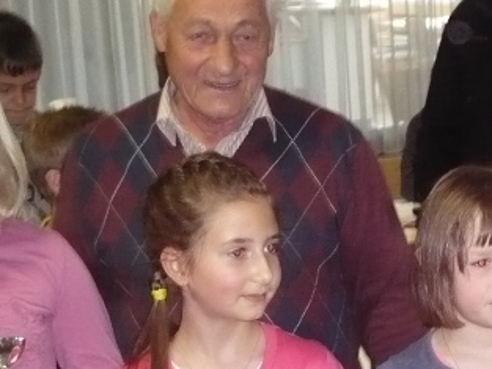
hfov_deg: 28.9
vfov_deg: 21.6
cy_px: 303
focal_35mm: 67
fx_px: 953
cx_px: 193
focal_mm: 5.8
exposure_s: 1/30
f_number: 2.8
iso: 320
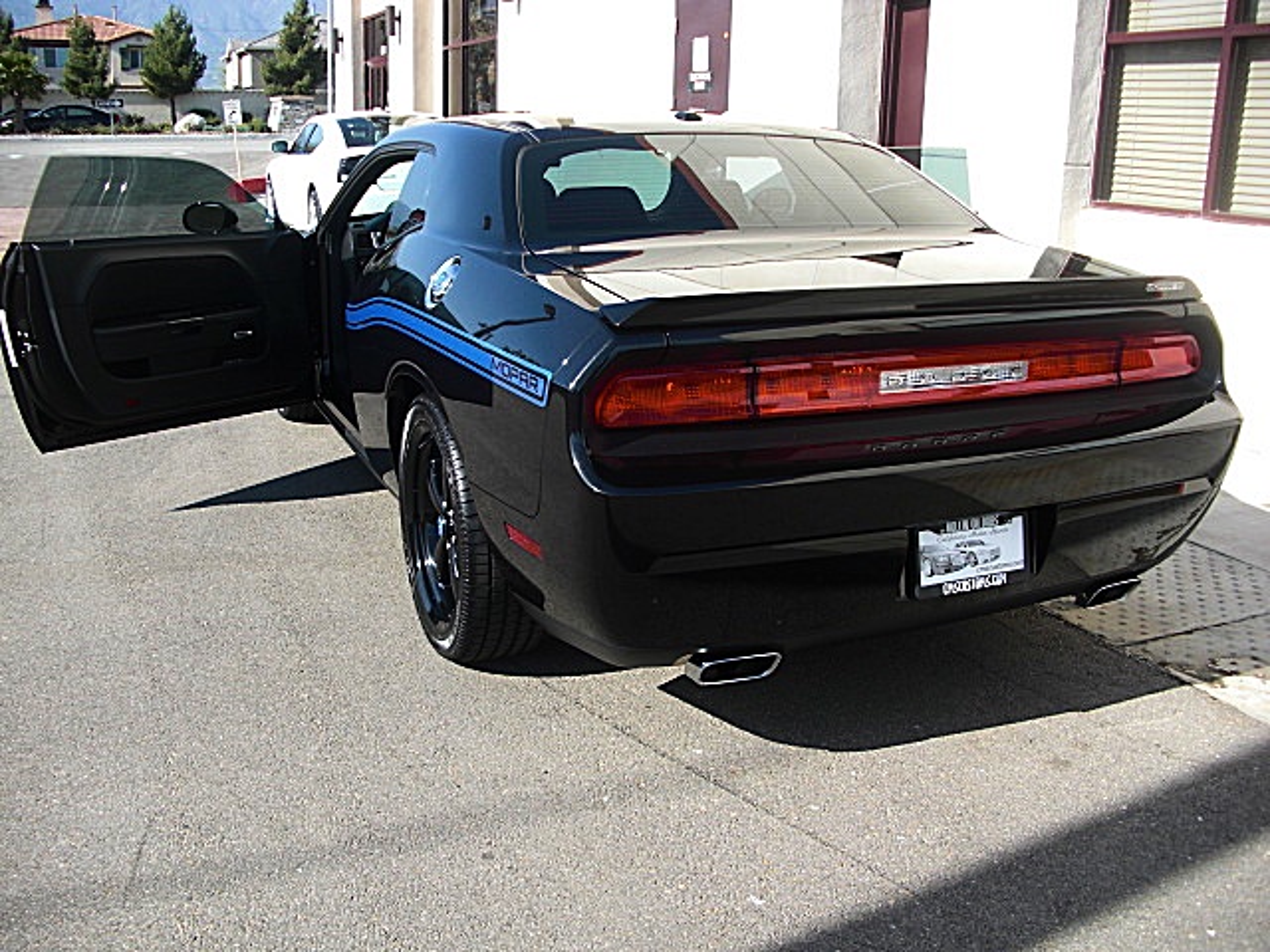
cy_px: 476
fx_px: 1321
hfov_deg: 51.4
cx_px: 635
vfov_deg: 39.7
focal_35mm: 36
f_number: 2.8
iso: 50
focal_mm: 6.3
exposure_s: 1/400
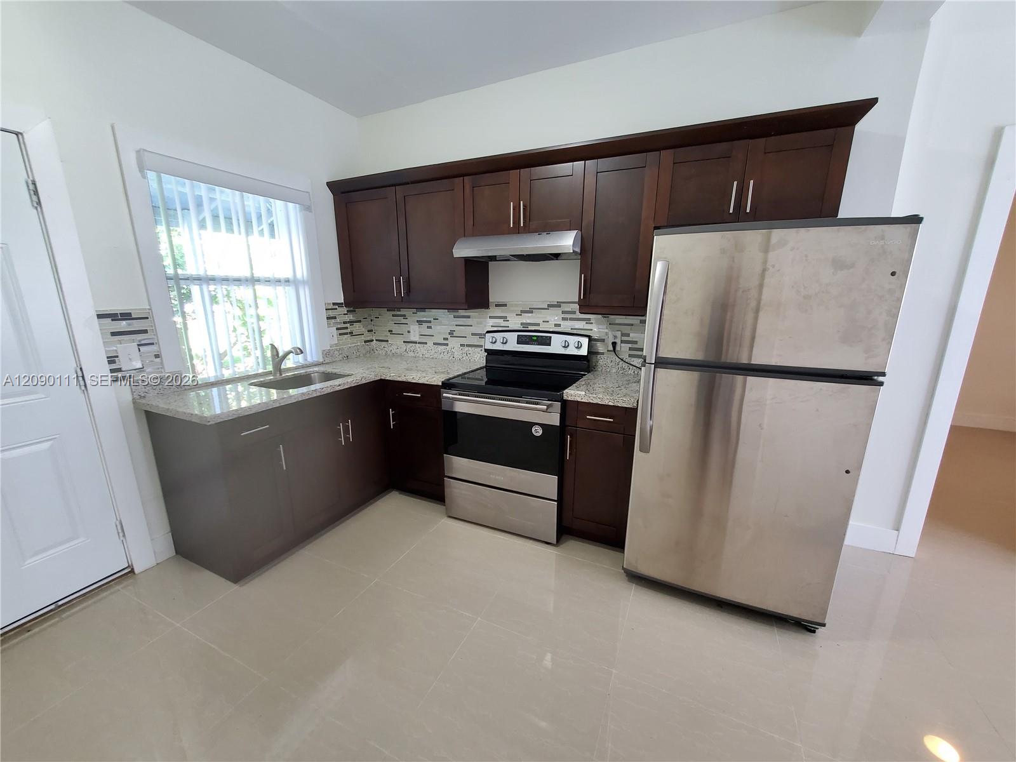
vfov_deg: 89.9
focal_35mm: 13
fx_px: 382
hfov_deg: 106.2
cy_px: 381
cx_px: 508
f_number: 2.2
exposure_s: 1/39
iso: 400
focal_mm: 1.8
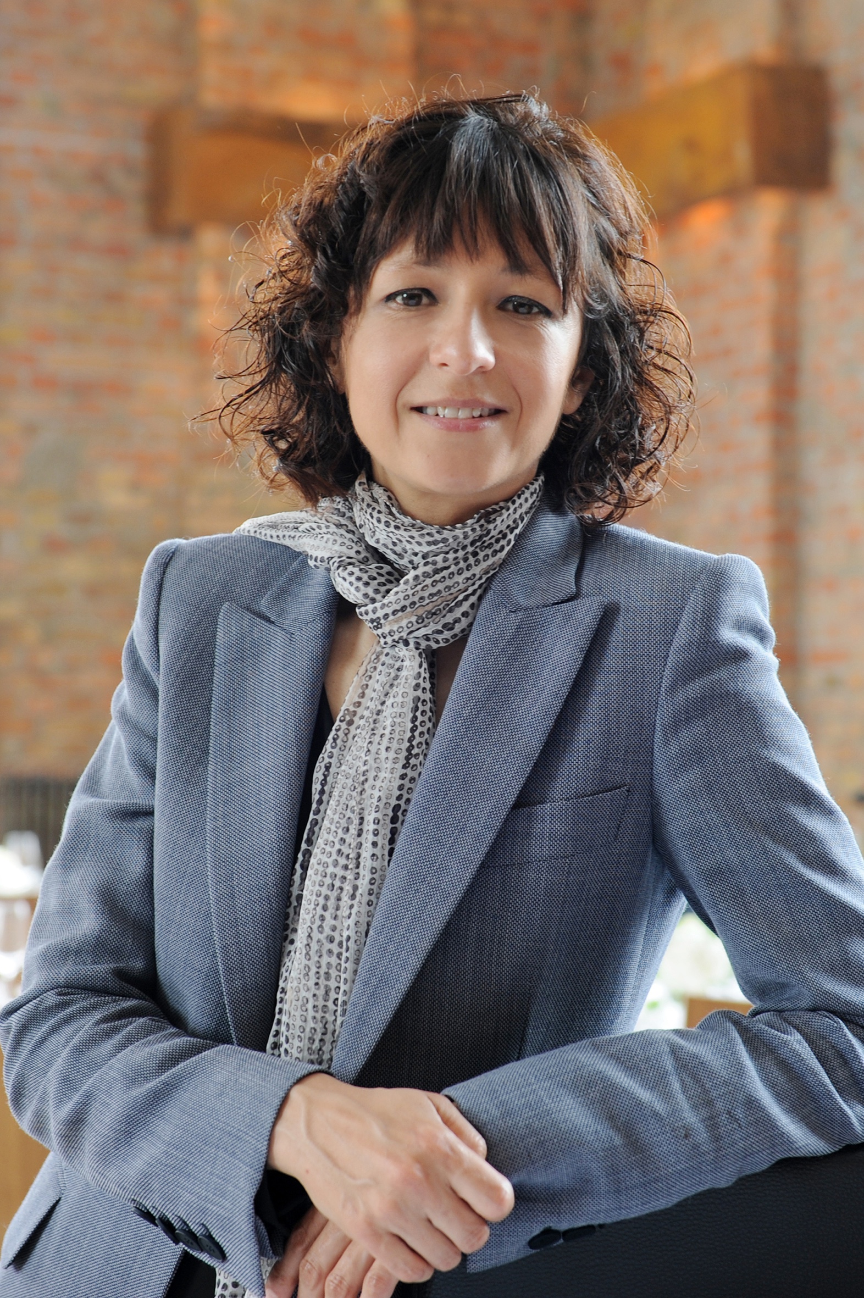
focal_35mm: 50
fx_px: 1802
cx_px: 432
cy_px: 649
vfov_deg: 39.6
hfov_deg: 27.0
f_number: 3.5
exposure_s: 1/100
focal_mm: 50
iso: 400
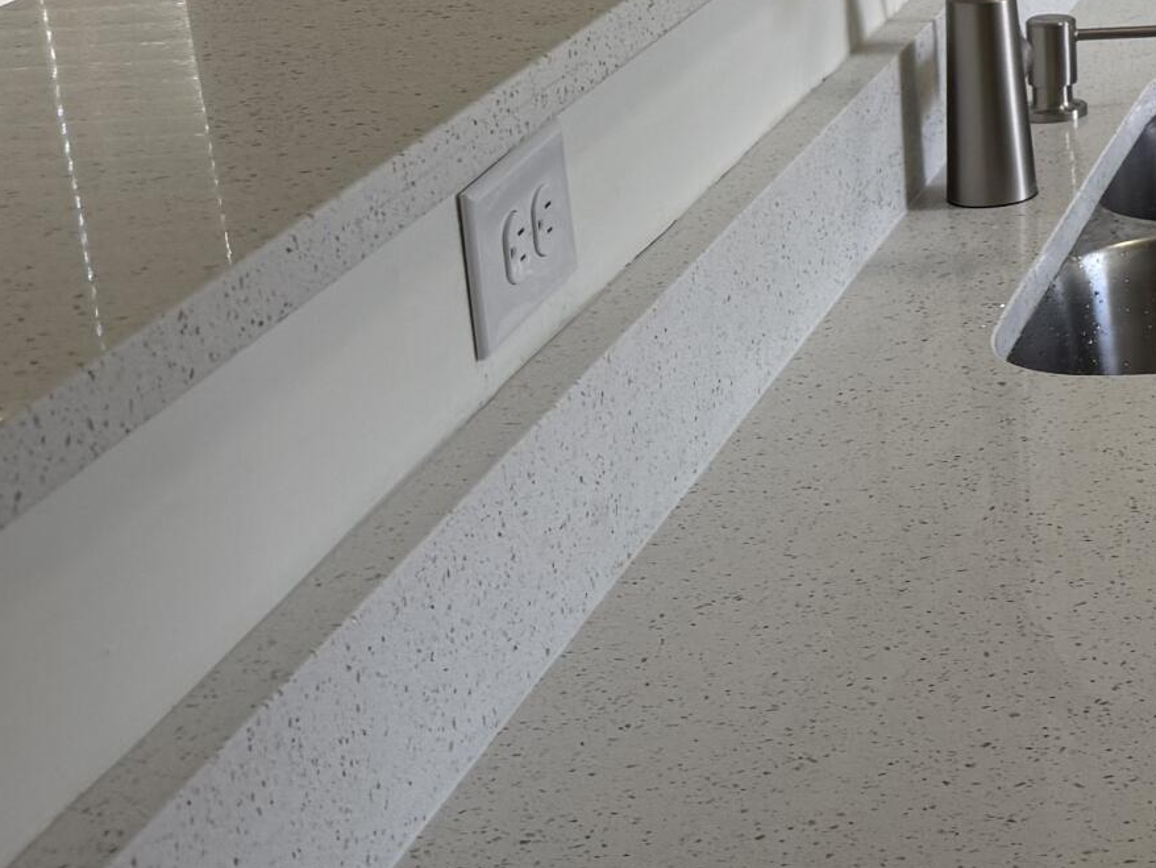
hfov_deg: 19.3
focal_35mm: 82
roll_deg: -0.8
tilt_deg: -11.8
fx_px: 2739
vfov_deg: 17.4
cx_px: 1947
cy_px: -90
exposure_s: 1/120
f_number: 1.78
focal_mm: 6.76
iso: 50
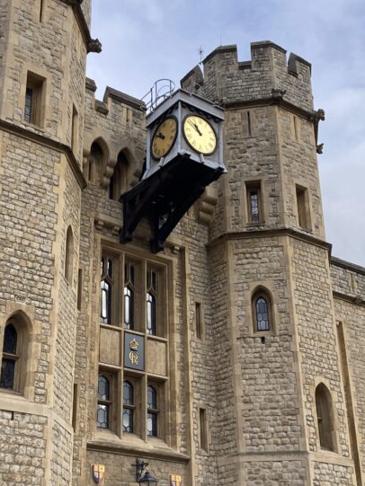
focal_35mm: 53
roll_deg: +0.0
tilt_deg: +25.5
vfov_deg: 36.1
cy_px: 287
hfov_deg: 27.4
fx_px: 745
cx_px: 128
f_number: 1.8
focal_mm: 3.99
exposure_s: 1/1350
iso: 20
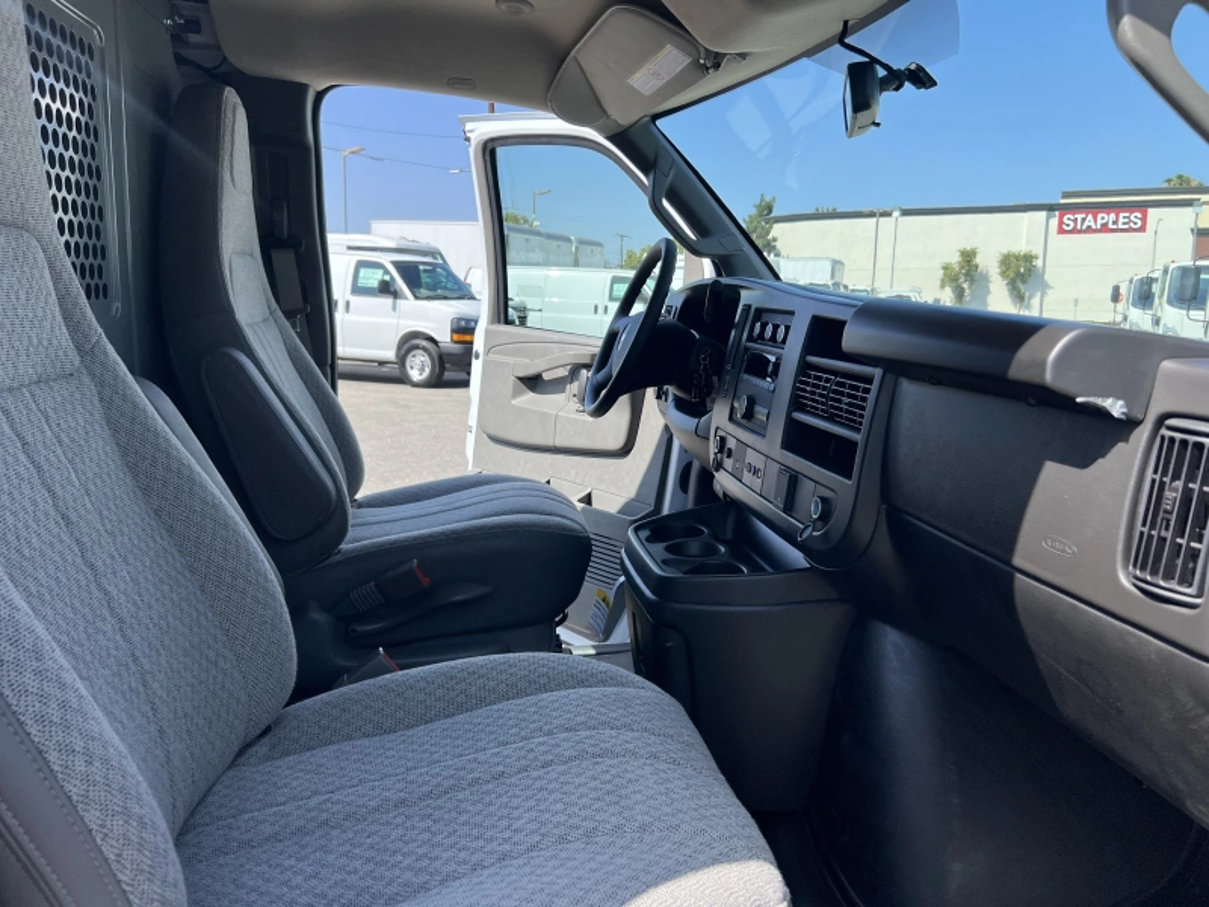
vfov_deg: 53.1
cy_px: 454
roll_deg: +0.0
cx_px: 604
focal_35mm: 26
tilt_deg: -7.5
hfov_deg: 67.3
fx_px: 908
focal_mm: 5.7
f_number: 1.5
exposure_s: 1/1645
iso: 50
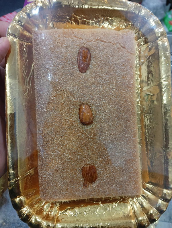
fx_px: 172
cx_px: 86
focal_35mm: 26
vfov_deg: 67.2
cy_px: 114
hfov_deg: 53.2
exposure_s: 1/25
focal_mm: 4.05
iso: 400
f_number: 1.8
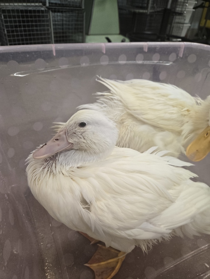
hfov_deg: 58.9
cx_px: 105
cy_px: 140
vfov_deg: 73.9
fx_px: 186
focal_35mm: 23
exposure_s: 1/120
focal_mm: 5.4
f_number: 1.8
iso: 200
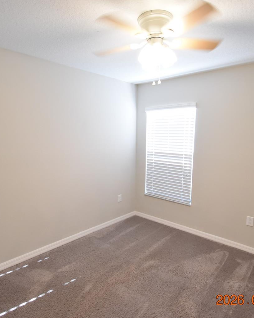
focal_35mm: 22
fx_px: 207
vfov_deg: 75.0
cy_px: 159
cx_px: 125
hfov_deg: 63.1
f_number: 3.5
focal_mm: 10
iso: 1400
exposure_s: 1/60
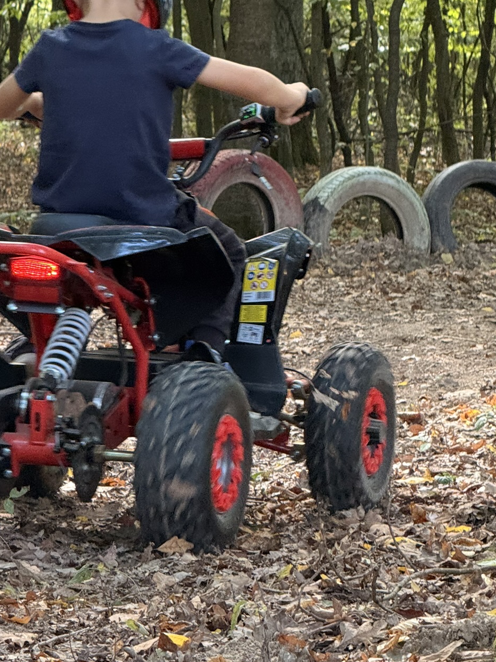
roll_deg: -2.1
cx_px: 140
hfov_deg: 7.6
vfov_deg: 10.1
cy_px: 235
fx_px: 3746
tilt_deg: -2.3
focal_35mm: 196
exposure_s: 1/84
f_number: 2.8
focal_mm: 15.66
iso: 400
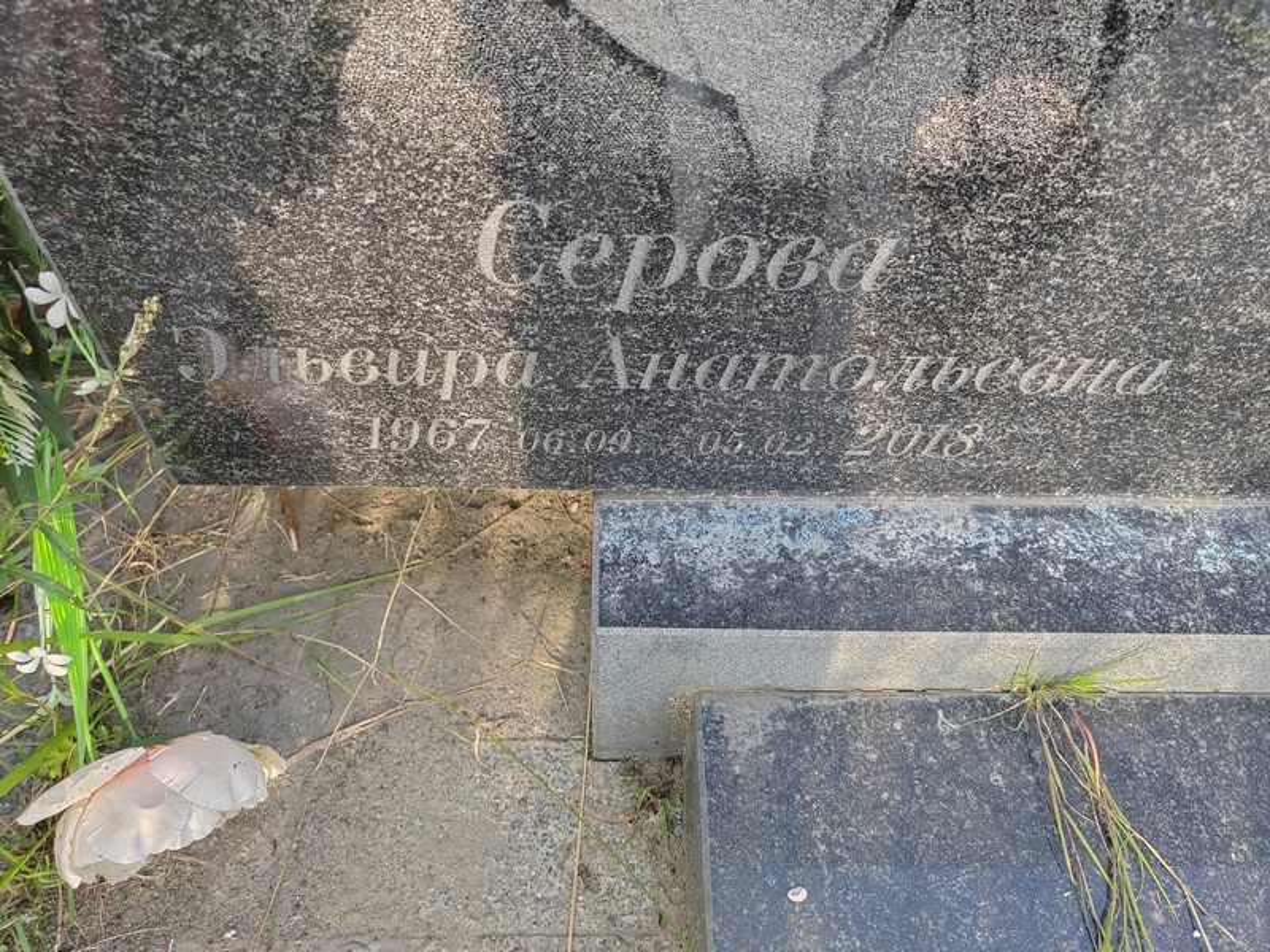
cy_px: 476
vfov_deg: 51.4
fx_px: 991
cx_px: 635
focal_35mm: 27
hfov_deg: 65.3
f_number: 1.9
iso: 100
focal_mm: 5.52
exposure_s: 1/170
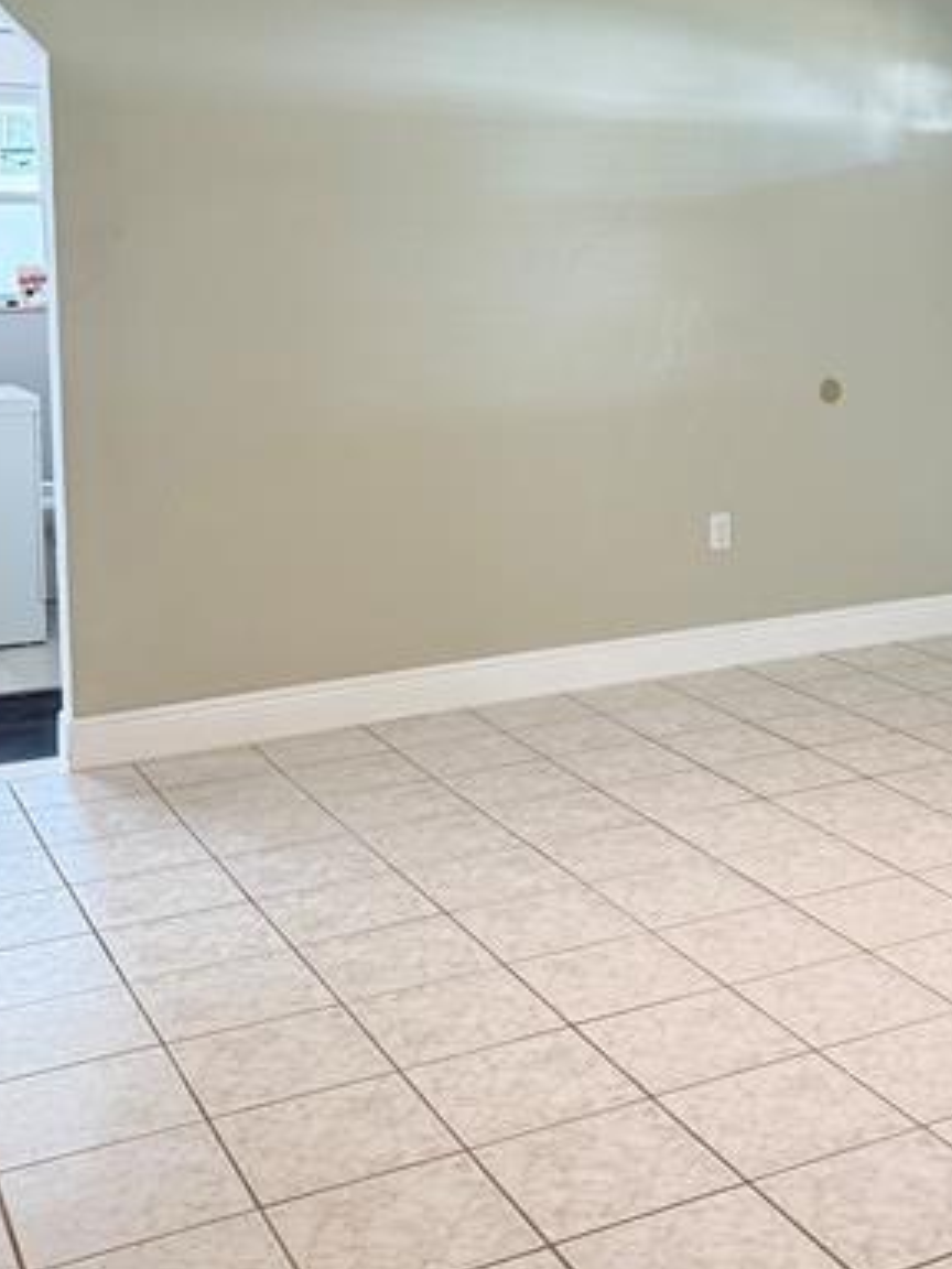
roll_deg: -0.8
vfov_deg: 38.8
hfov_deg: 29.4
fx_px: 1760
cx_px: 793
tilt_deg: -3.6
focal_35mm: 48
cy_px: 354
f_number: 1.78
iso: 320
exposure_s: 1/120
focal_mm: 6.76
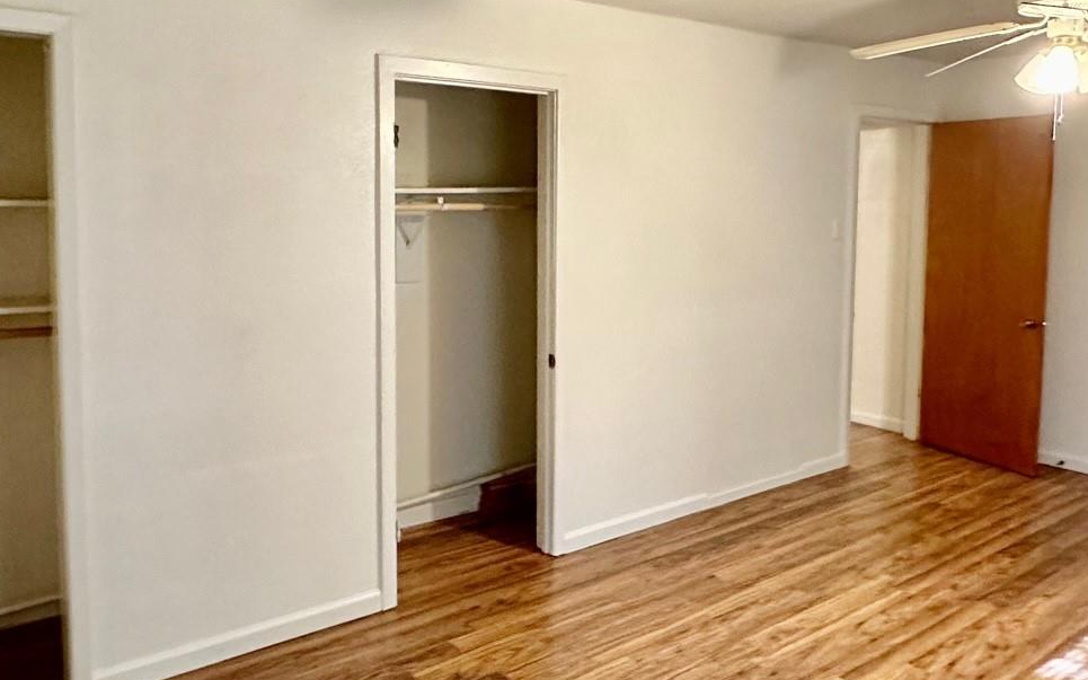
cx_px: 550
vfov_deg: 40.4
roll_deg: -0.6
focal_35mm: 31
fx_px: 919
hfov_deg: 61.2
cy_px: 267
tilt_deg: -4.2
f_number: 2.2
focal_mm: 2.22
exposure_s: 1/60
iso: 1000
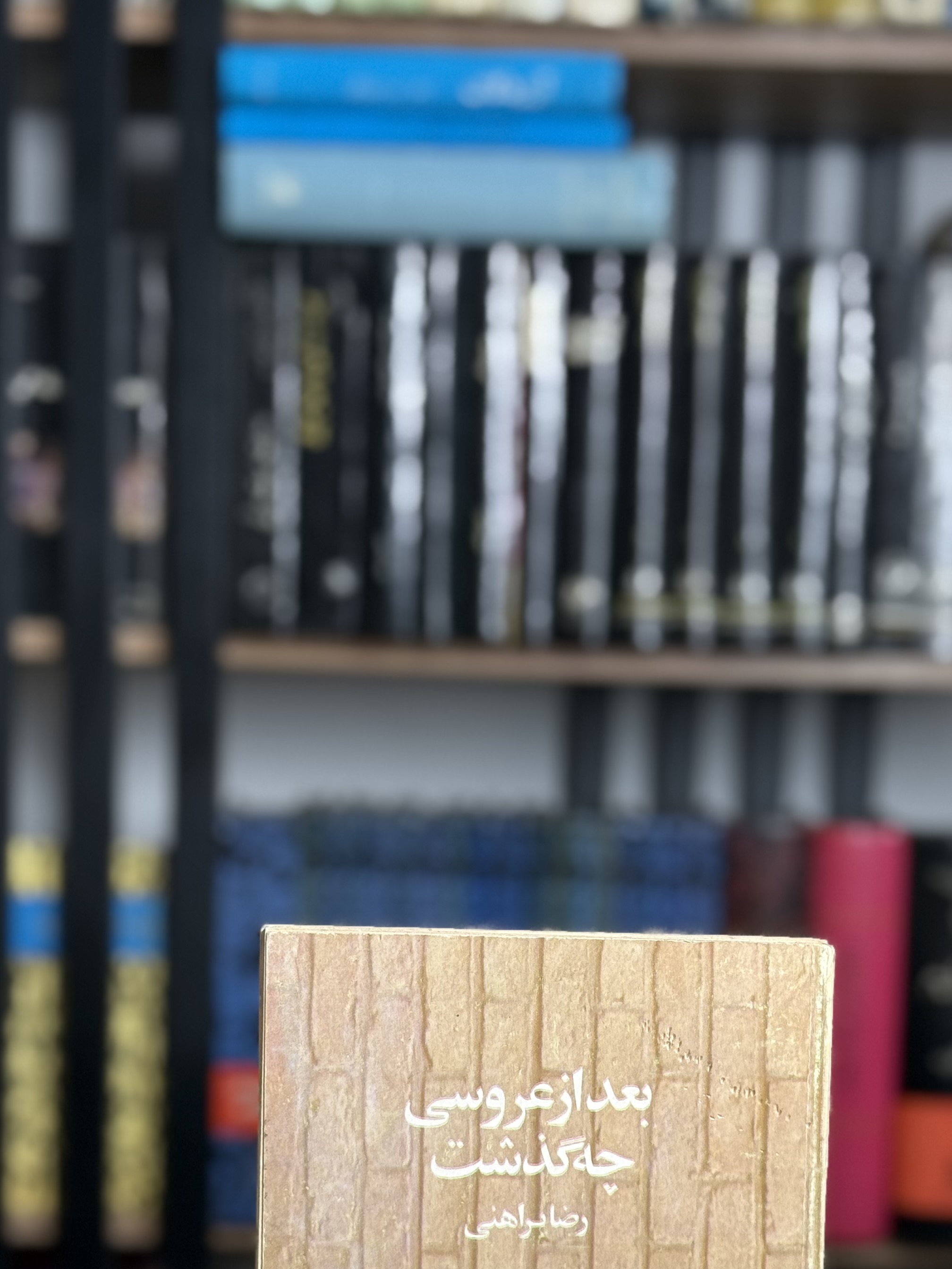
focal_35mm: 72
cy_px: 948
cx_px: 548
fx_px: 2640
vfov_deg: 26.7
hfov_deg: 20.4
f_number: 1.78
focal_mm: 6.76
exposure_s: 1/100
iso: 125
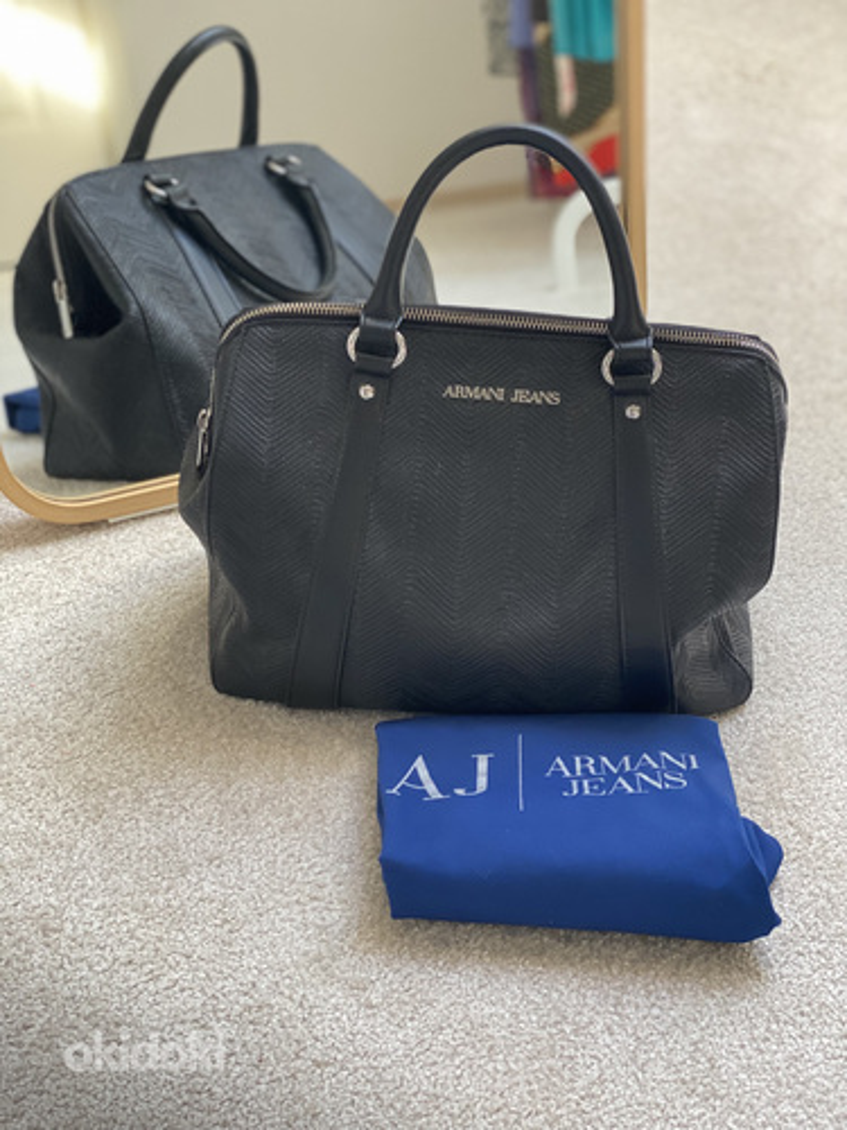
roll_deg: -1.3
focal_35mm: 52
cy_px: 565
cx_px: 424
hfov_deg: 28.0
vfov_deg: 36.8
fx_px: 1696
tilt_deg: -33.7
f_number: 2
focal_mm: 6
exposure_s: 1/122
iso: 160
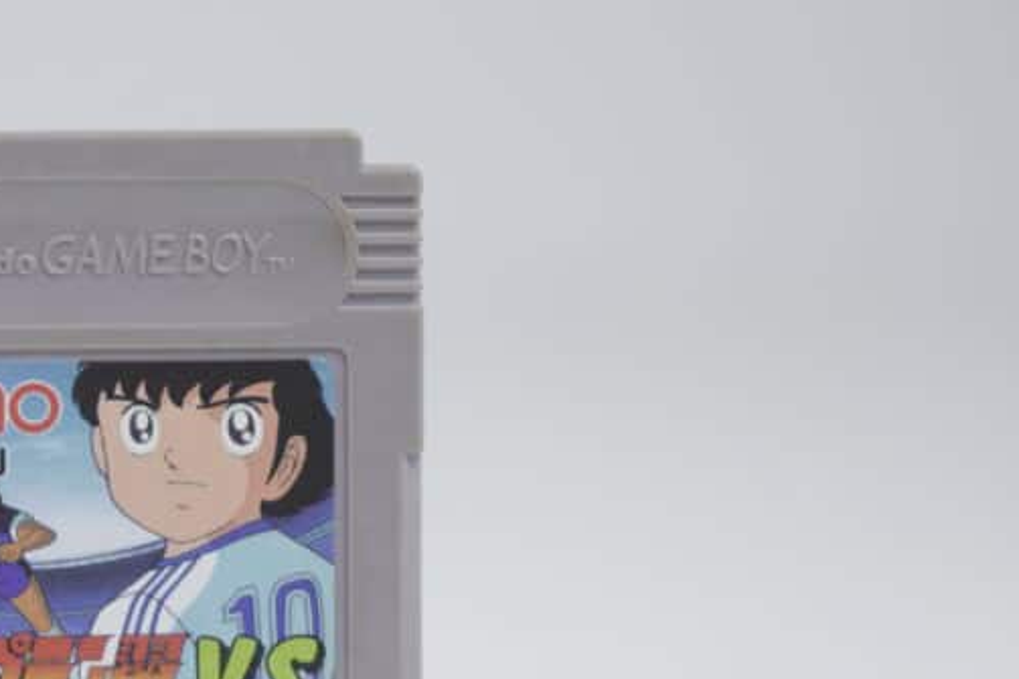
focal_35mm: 167
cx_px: 99
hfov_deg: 12.2
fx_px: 4725
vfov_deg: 8.2
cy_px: 468
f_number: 5.6
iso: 100
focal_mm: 70
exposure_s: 1/6
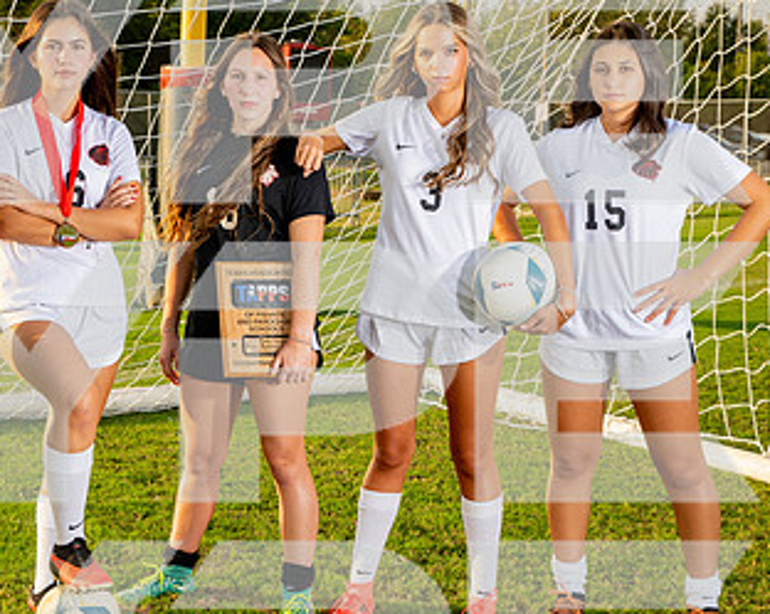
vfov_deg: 19.4
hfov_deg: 23.7
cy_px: 374
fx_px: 1799
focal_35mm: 79
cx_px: 131
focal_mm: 44
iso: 100
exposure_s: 1/160
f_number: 6.3
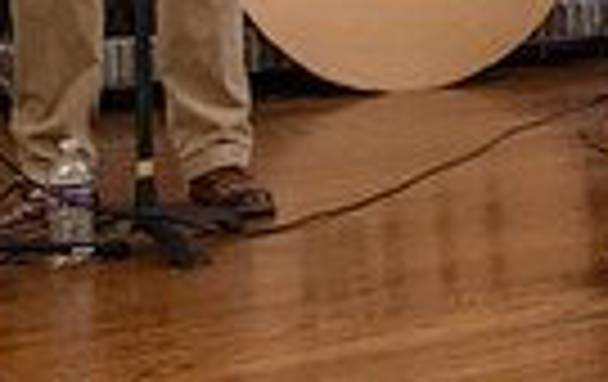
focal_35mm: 118
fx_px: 1959
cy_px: -398
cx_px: 748
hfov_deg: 16.8
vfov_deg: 10.2
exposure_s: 1/50
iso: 1250
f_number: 3.2
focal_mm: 27
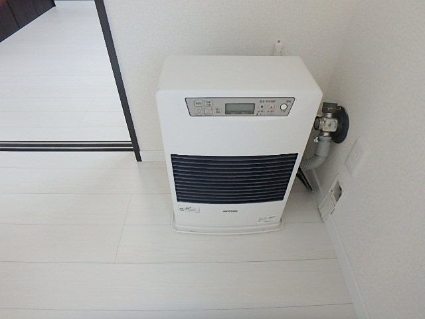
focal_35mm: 21
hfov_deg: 79.0
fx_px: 258
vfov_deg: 63.4
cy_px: 160
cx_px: 212
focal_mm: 3.7
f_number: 3.5
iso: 160
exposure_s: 1/60
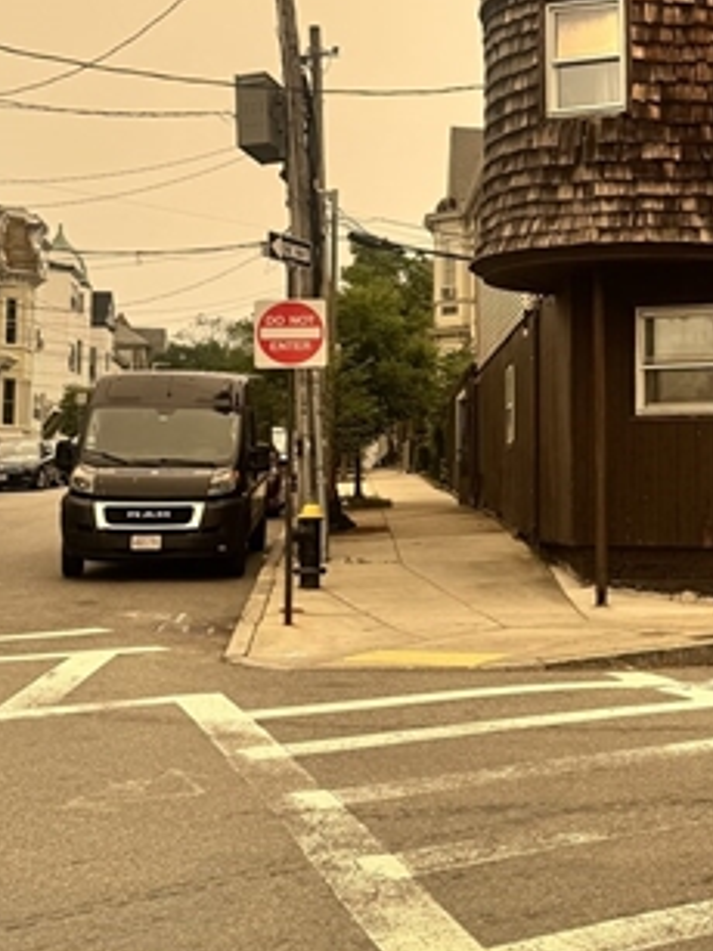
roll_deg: +0.4
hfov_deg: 23.2
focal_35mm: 60
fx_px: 1649
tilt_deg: +5.3
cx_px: 744
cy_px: 347
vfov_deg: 32.0
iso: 80
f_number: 1.78
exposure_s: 1/2174
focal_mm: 6.76
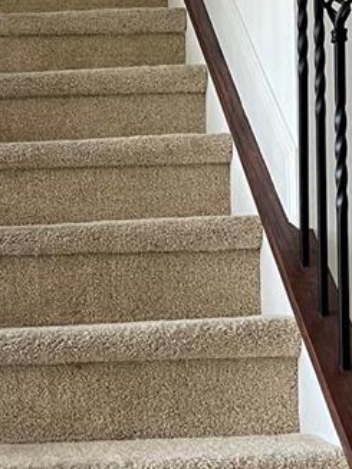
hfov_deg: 15.8
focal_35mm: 92
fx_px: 1246
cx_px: 13
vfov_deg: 21.2
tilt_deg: -0.3
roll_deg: +1.7
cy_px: 318
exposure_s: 1/65
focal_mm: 5.1
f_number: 1.6
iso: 125
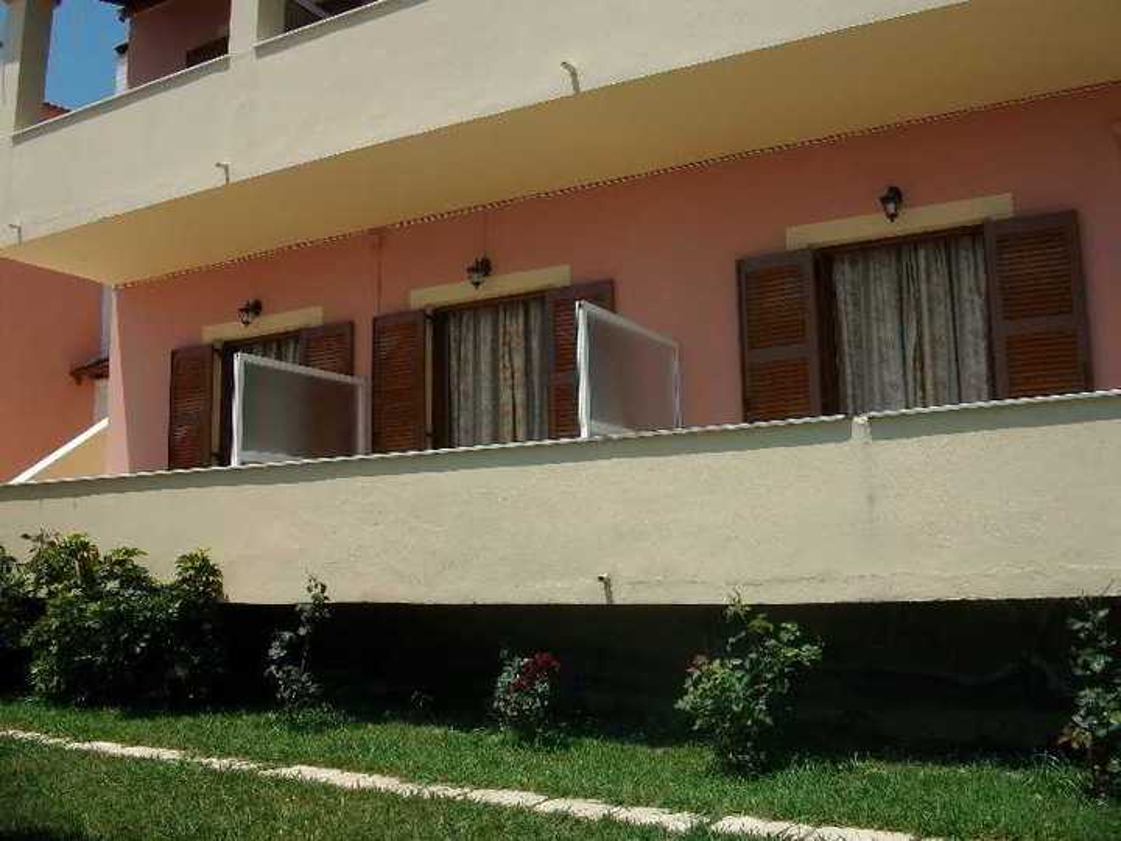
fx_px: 1036
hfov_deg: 56.8
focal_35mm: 32
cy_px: 420
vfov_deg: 44.2
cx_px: 560
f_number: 5.5
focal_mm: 5.7
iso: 80
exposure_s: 1/577
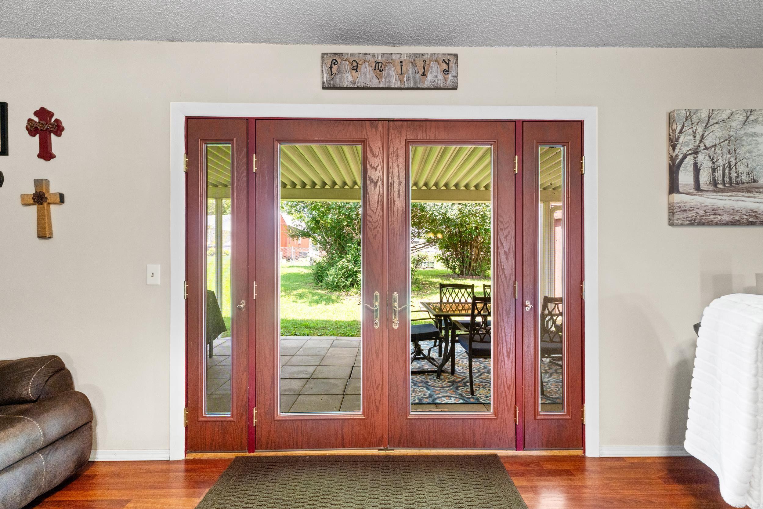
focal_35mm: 15
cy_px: 254
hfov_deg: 100.4
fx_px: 318
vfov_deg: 77.3
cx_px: 382
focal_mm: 10
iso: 400
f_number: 7.1
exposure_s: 1/6
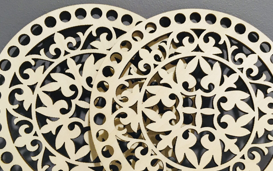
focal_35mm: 41
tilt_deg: -9.5
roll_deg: -0.6
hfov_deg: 48.2
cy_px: 114
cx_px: 148
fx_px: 305
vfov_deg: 31.0
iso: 200
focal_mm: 4.15
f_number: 2.2
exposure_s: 1/33
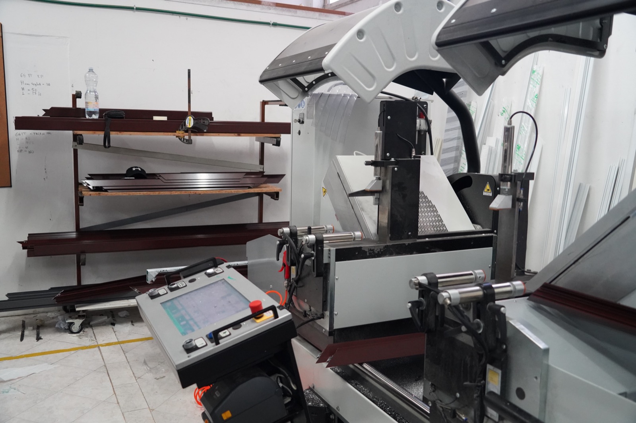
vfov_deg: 42.3
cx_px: 318
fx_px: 548
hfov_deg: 60.3
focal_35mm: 31
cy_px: 212
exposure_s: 1/160
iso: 8000
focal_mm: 31
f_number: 4
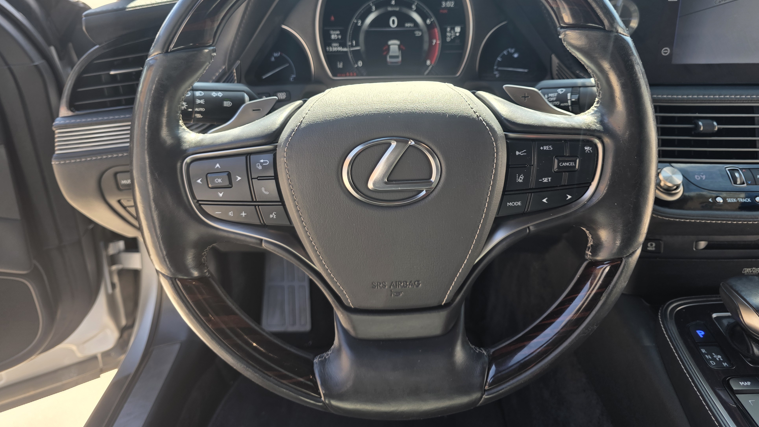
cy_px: 150
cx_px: 378
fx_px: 523
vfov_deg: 43.9
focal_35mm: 26
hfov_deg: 71.9
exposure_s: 1/180
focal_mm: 6.3
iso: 32
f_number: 1.7
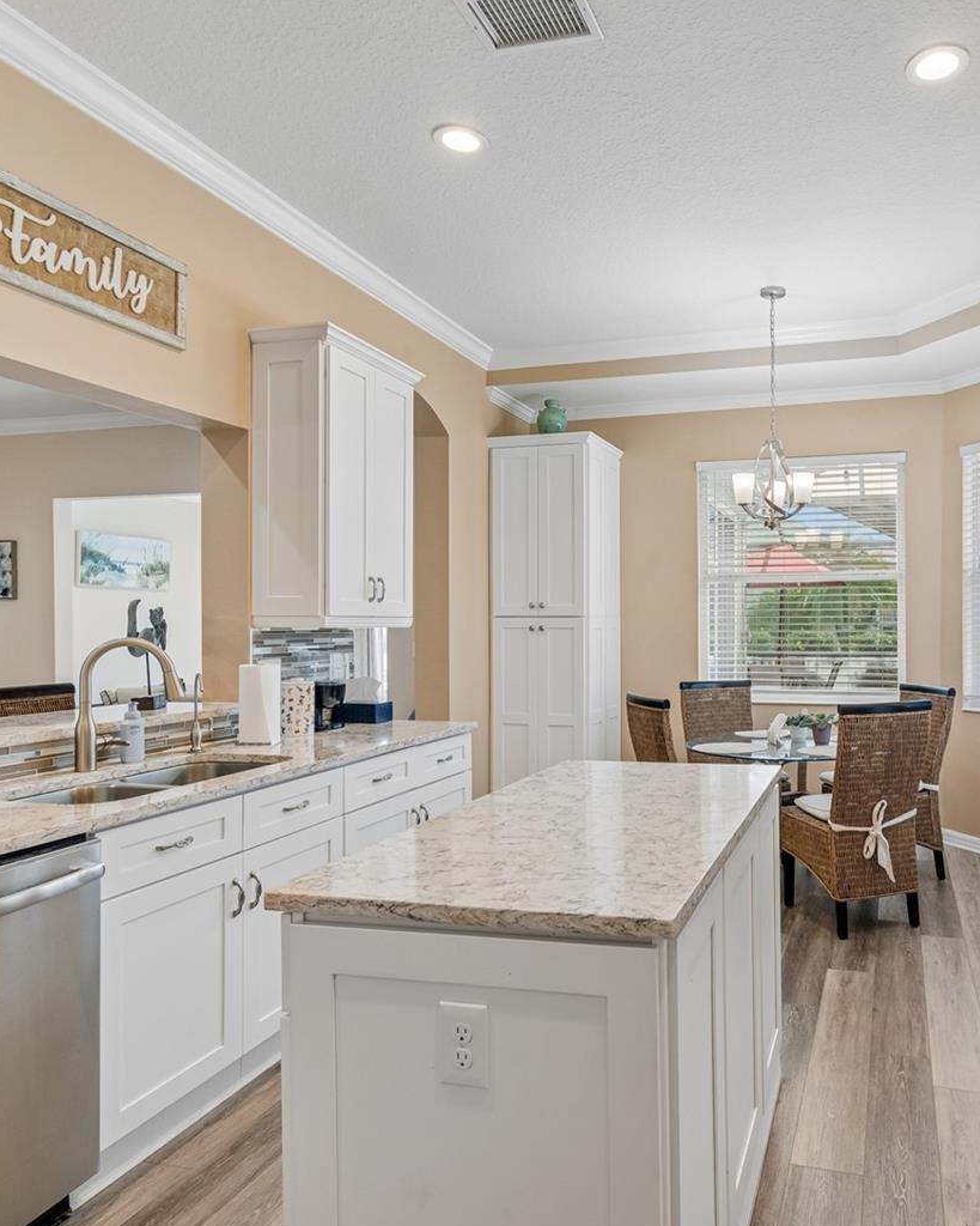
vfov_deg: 75.0
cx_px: 702
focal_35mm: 22
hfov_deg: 60.6
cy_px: 626
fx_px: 798
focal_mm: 10
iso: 100
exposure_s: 1/13
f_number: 7.1
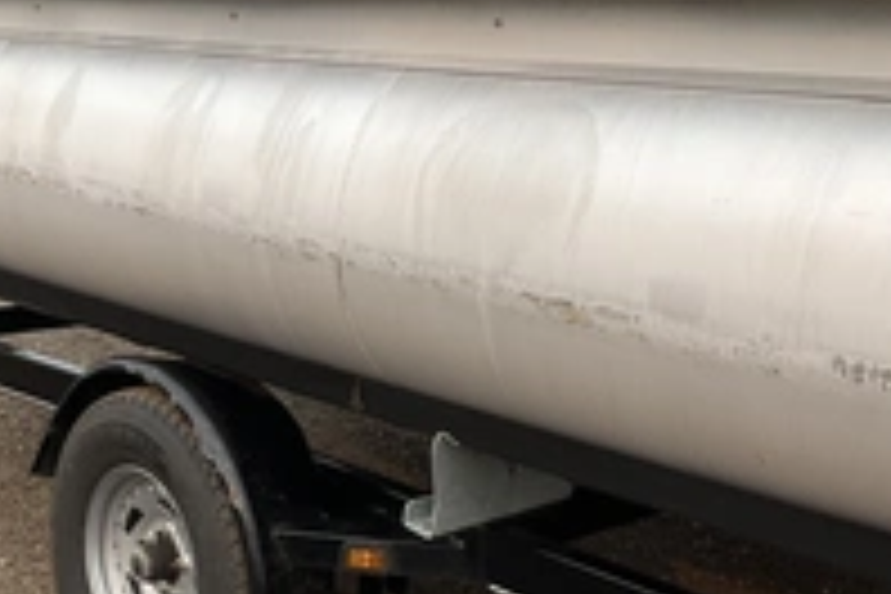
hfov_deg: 32.8
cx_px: 346
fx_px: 1510
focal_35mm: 61
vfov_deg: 22.2
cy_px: 405
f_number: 1.8
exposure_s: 1/642
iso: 25
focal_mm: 3
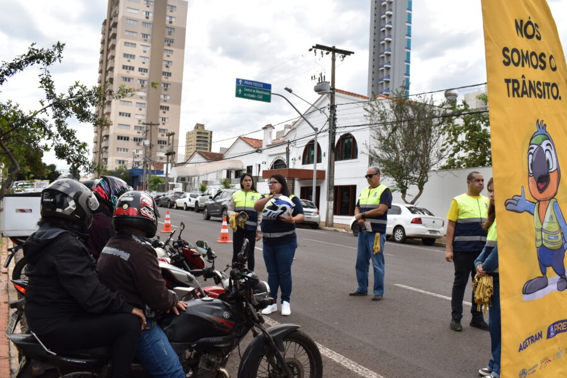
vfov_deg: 38.9
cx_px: 302
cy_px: 194
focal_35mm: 34
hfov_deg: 55.7
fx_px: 536
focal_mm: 20
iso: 100
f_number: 5.6
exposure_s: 1/200
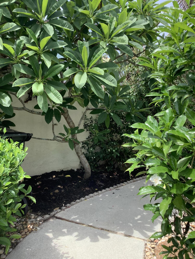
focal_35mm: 31
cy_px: 130
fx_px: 233
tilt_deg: -3.2
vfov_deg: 58.4
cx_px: 98
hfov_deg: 45.4
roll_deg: -2.1
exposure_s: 1/375
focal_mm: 3.3
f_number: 2.4
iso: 25
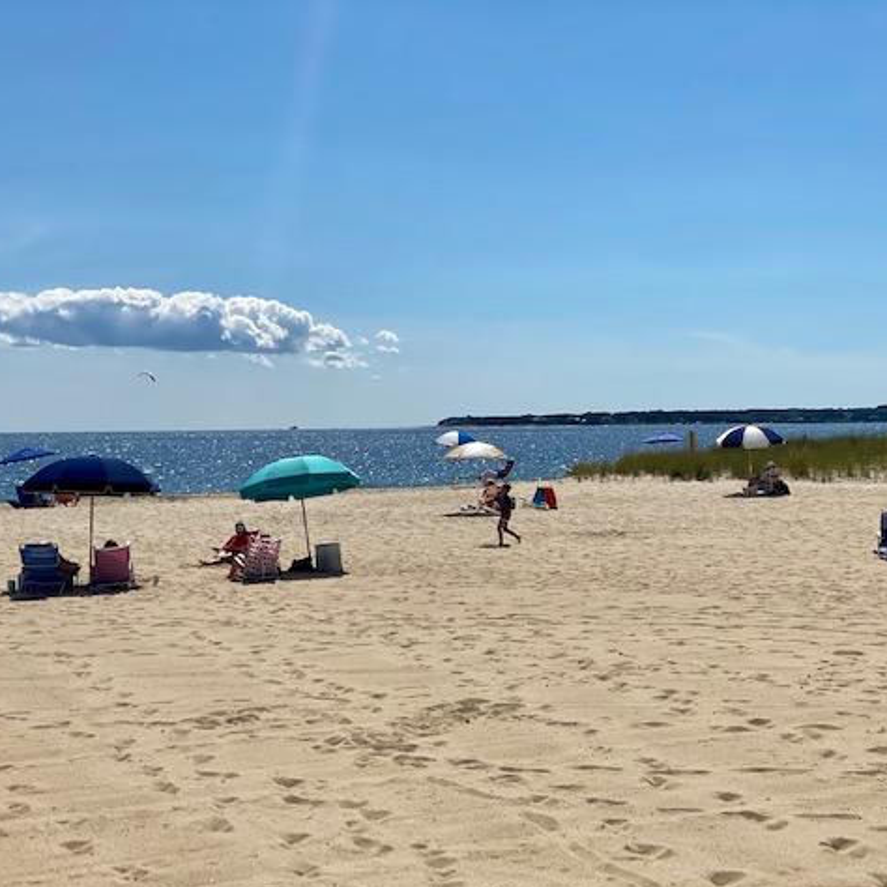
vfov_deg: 27.7
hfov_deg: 27.7
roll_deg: +0.5
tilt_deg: -0.2
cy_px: 447
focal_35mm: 62
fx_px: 1797
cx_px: 518
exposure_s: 1/5319
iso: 25
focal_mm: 6
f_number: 2
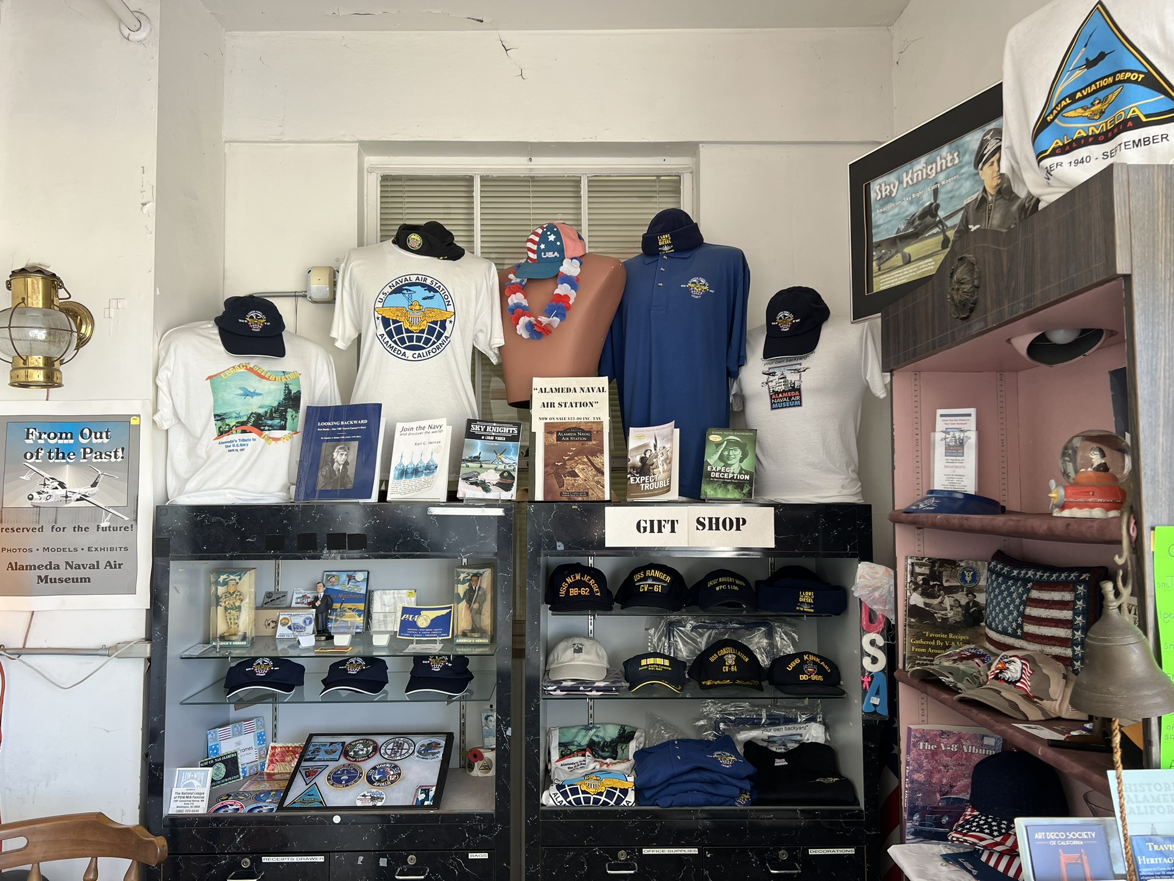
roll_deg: +0.1
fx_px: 882
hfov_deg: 67.3
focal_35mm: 26
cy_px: 440
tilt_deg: +2.8
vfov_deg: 53.1
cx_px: 587
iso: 50
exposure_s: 1/121
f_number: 1.5
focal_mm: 5.7
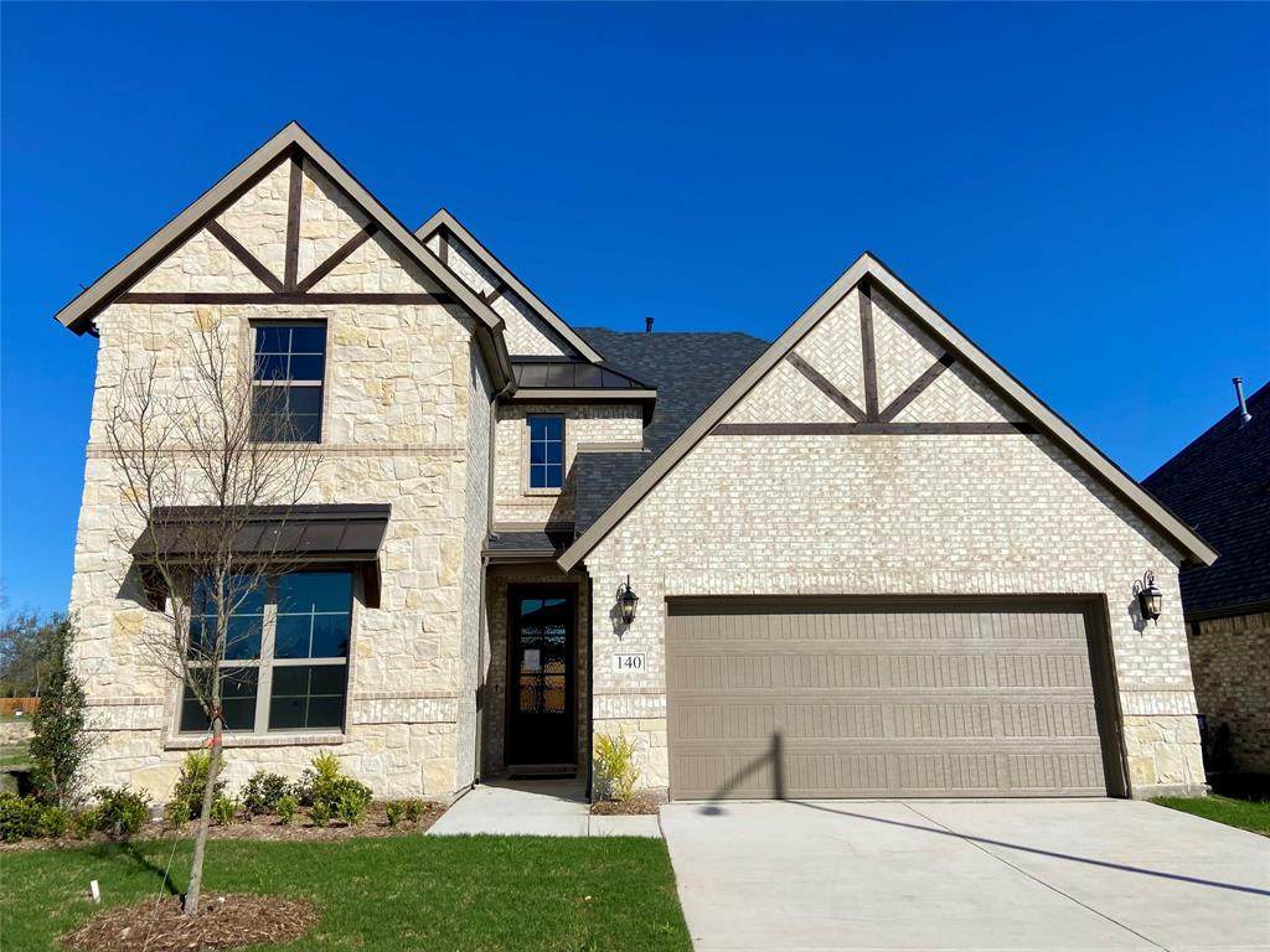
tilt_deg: +14.0
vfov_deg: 53.1
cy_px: 476
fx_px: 954
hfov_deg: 67.3
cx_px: 635
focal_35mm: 26
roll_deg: +0.6
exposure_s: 1/6061
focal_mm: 4.25
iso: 32
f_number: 1.8
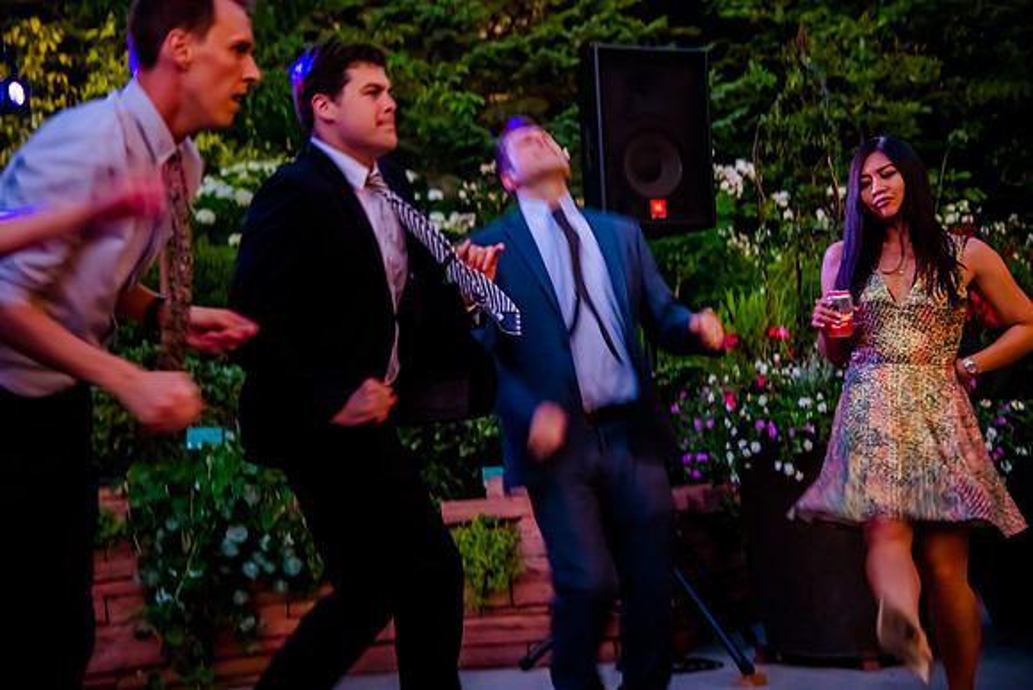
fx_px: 1779
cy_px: 345
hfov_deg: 32.4
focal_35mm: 62
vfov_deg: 21.9
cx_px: 516
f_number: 4
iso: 6400
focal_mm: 62
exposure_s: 1/50
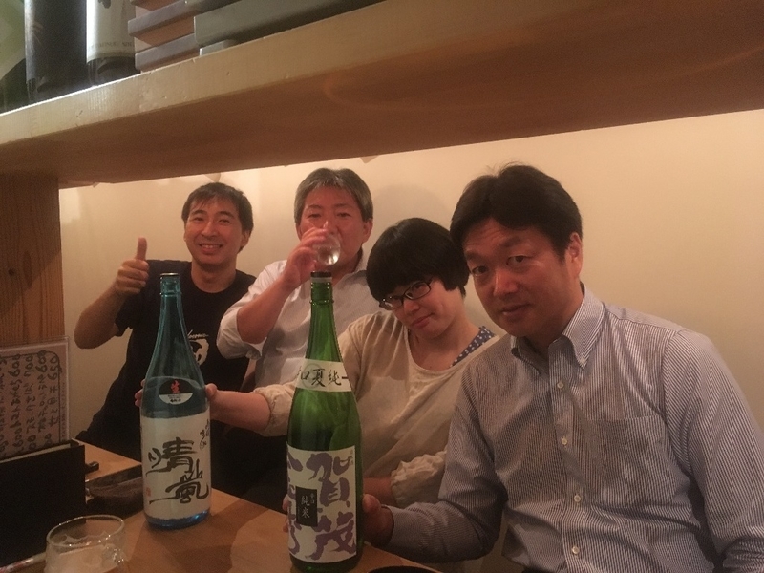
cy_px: 286
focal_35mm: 29
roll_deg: -0.2
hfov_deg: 61.7
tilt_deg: -4.7
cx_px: 382
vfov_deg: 48.2
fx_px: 640
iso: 400
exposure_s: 1/15
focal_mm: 4.15
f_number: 2.2
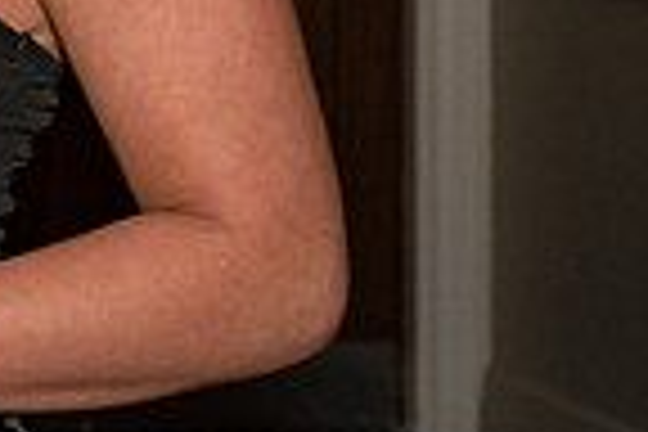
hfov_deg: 8.5
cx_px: -634
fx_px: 4140
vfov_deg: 5.8
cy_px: -398
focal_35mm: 230
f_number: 4
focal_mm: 38
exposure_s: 1/125
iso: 500
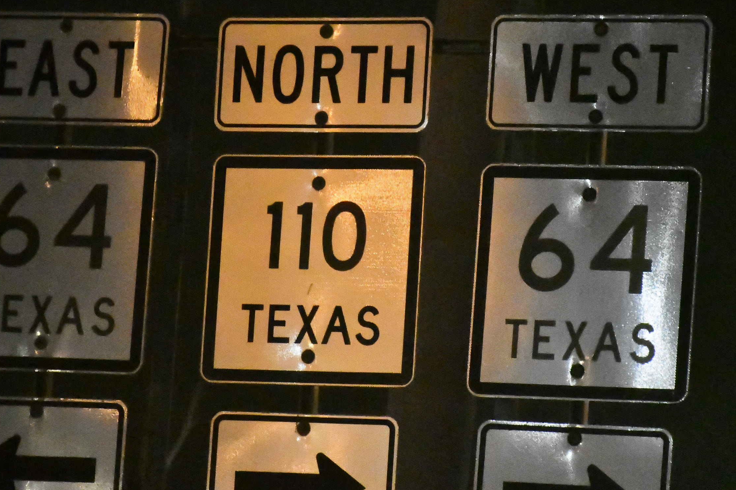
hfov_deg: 7.9
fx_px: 5335
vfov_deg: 5.3
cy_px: 193
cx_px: 380
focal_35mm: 261
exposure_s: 1/160
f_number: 5.6
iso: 51200
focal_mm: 140
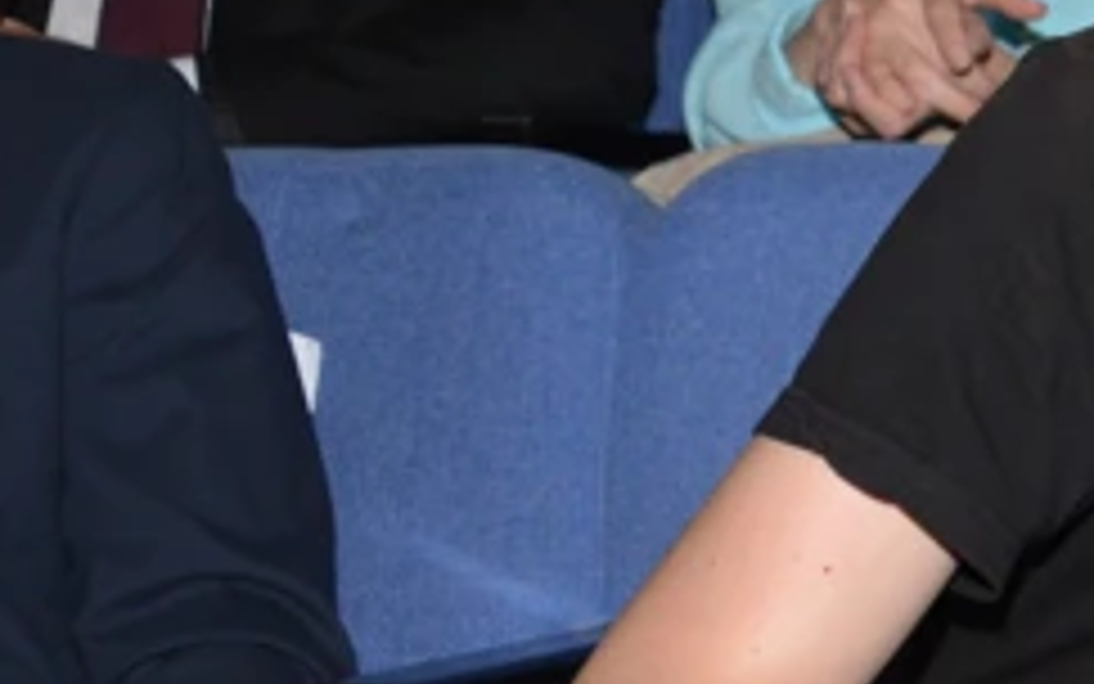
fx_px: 5278
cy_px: 371
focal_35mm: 177
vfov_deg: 7.4
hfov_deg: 10.2
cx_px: 2661
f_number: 4
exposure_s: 1/60
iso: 800
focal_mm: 32
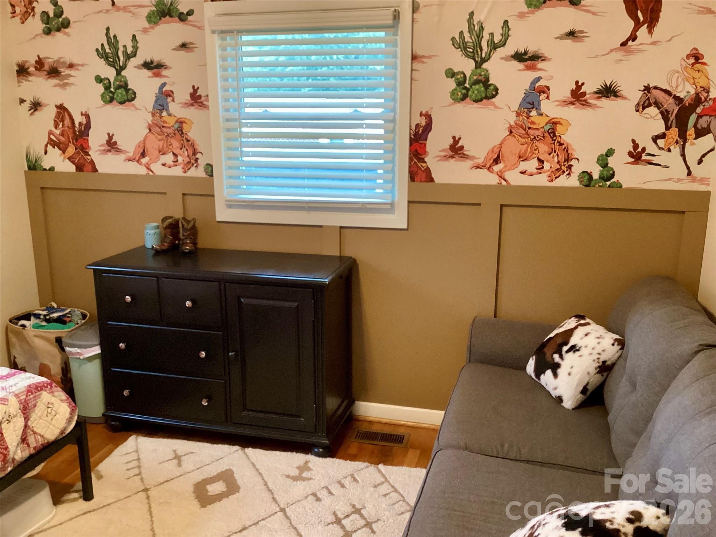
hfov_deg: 58.4
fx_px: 641
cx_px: 358
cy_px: 268
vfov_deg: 45.4
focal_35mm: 31
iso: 400
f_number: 2.4
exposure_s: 1/40
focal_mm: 3.3
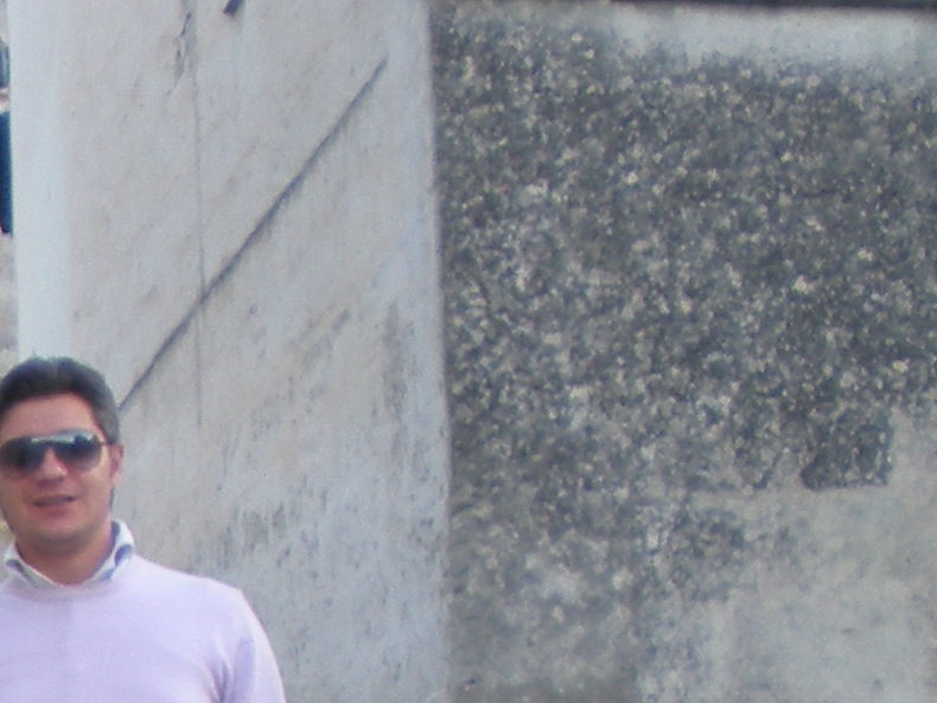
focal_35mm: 157
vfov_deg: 9.1
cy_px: 1245
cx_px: -712
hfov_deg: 11.7
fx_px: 4251
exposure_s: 1/61
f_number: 3.1
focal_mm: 6.3
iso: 65
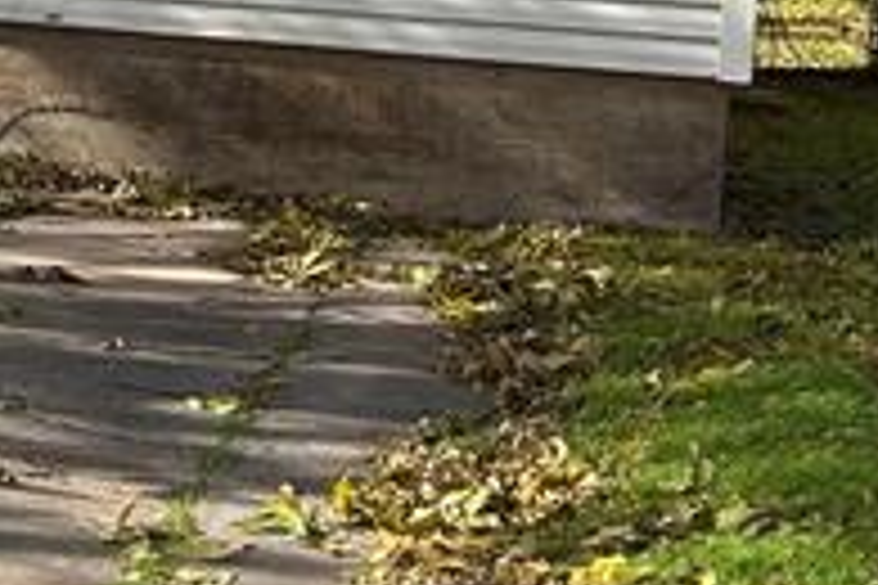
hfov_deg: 12.5
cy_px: -166
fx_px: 3463
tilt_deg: -1.7
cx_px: -946
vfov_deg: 9.5
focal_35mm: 142
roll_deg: -2.6
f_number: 1.5
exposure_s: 1/2208
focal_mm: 5.7
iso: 50
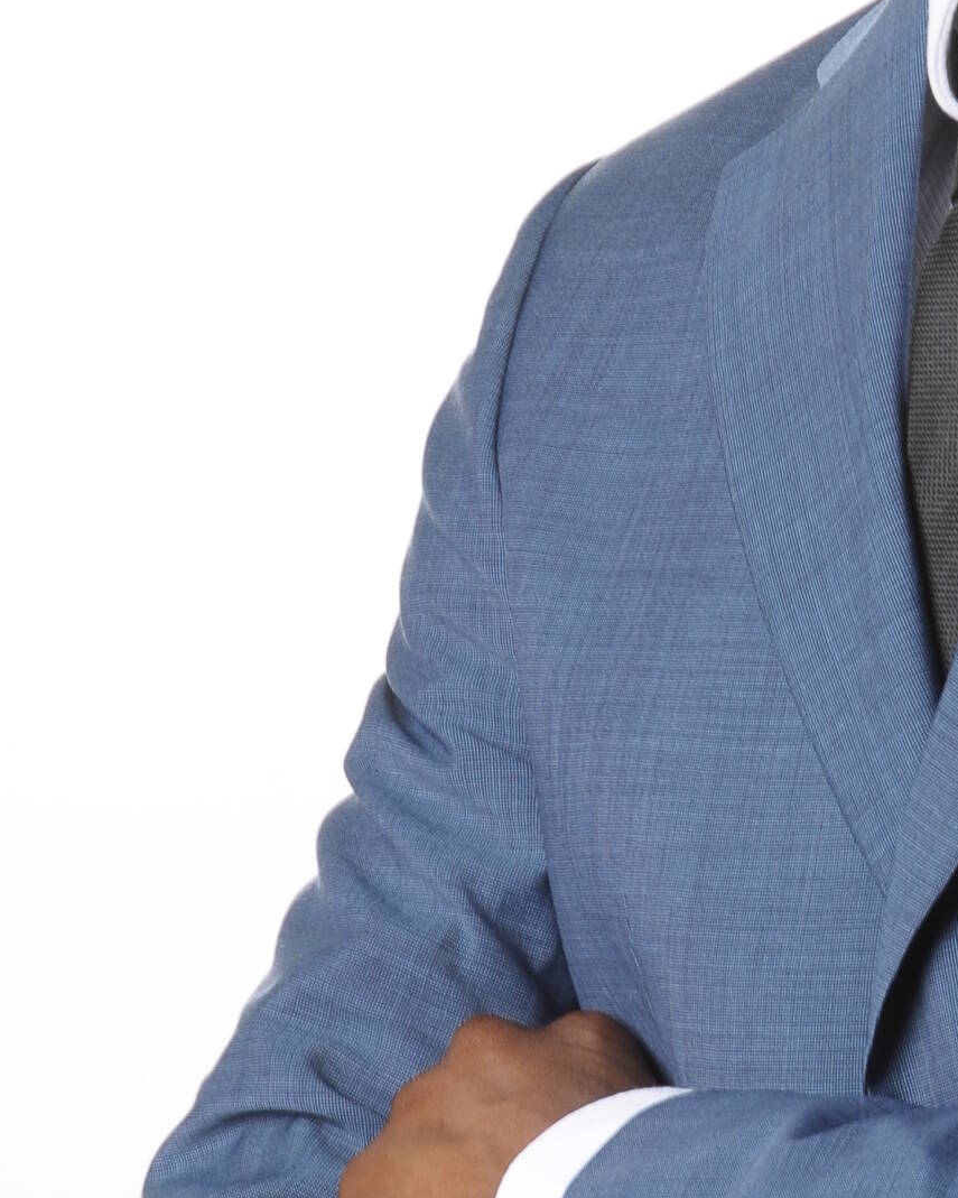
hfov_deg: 5.4
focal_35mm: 284
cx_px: 1047
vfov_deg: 6.8
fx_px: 10067
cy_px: 238
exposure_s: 1/125
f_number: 13
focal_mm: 70
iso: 200
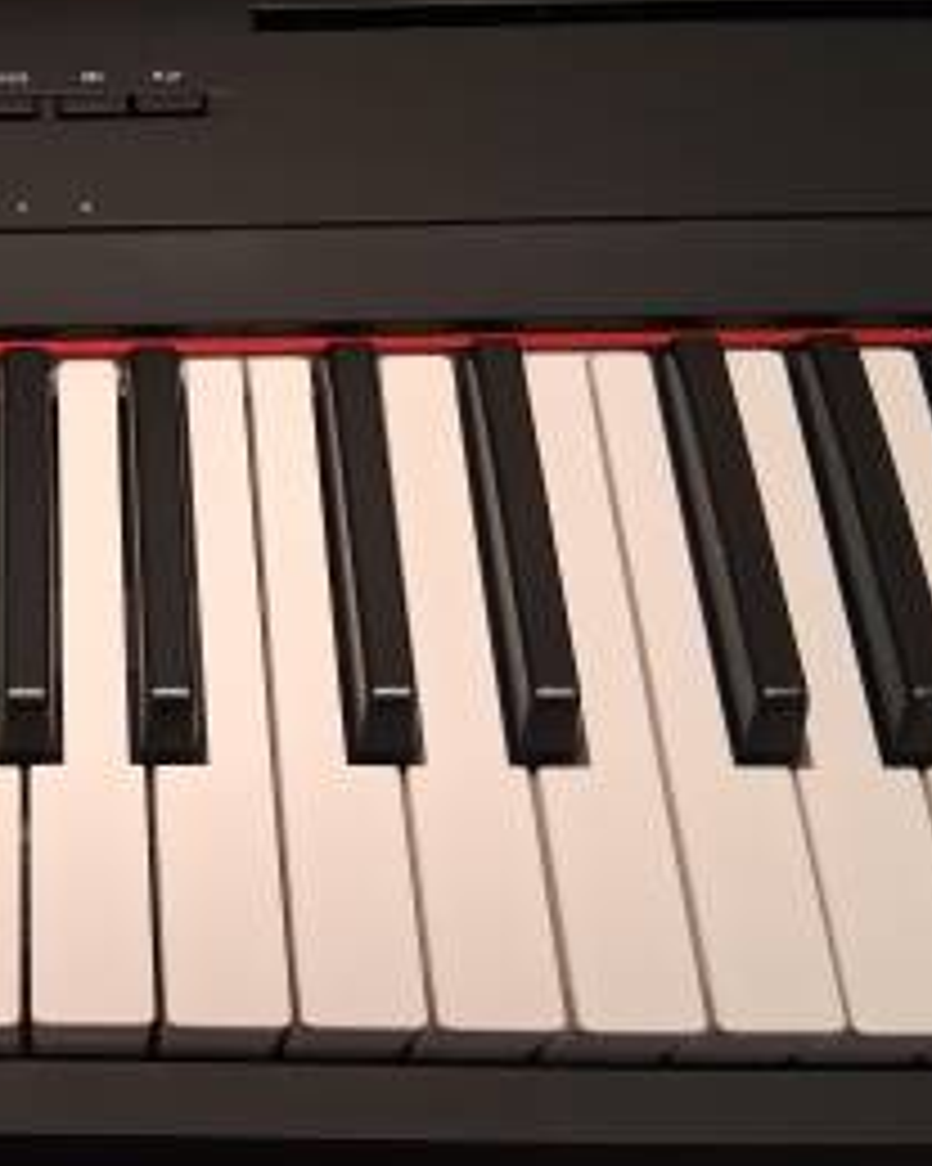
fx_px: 1759
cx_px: -59
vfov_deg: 36.7
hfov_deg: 27.5
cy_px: 590
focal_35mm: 51
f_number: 1.8
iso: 250
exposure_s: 1/120
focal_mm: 3.98
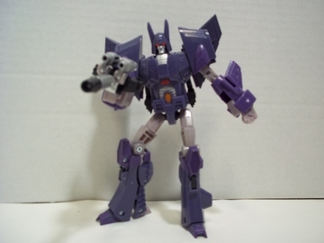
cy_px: 122
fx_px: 337
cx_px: 162
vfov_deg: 39.7
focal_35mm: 36
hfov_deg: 51.4
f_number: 3.1
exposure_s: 1/40
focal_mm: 6.5
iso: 80
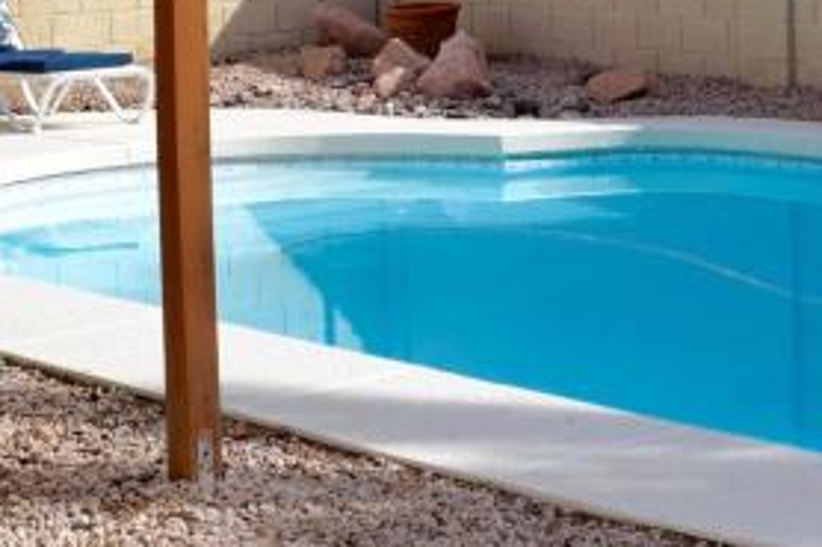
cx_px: 778
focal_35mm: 112
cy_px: -21
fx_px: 2556
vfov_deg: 12.1
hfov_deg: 17.9
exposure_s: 1/400
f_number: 10
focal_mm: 18
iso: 200
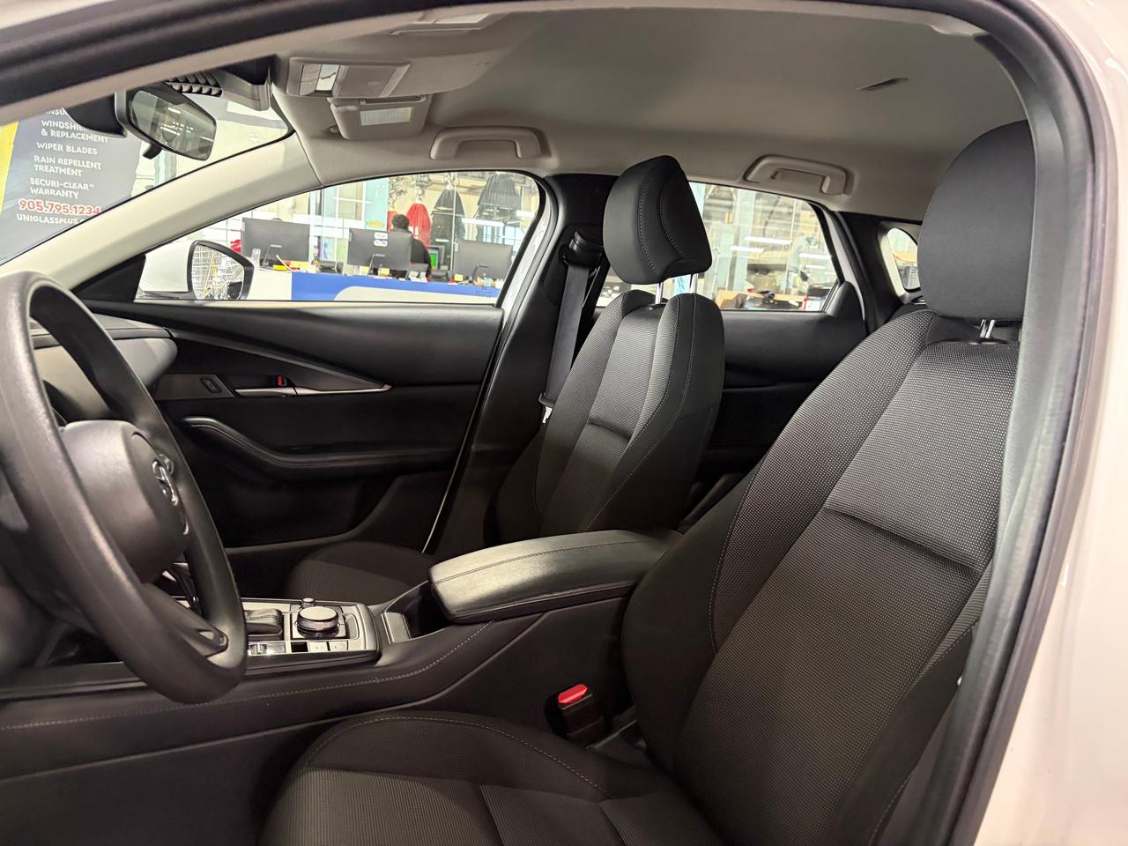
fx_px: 847
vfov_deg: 53.1
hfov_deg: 67.3
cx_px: 564
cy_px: 423
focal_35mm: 26
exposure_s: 1/60
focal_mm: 5.96
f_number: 1.6
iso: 400
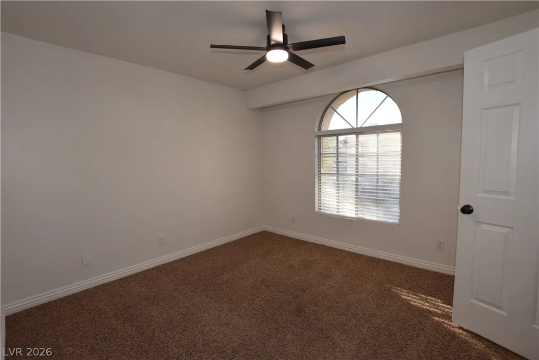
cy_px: 180
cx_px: 270
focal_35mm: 15
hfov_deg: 100.4
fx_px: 225
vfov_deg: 77.3
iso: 800
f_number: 5.6
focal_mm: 10
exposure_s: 1/125
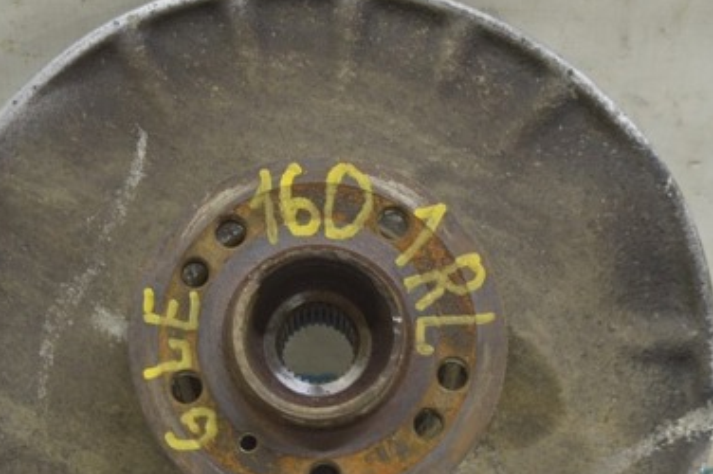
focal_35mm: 97
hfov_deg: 21.0
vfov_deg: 14.1
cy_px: 289
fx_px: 1919
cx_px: 294
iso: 400
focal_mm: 38
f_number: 5.6
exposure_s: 1/20
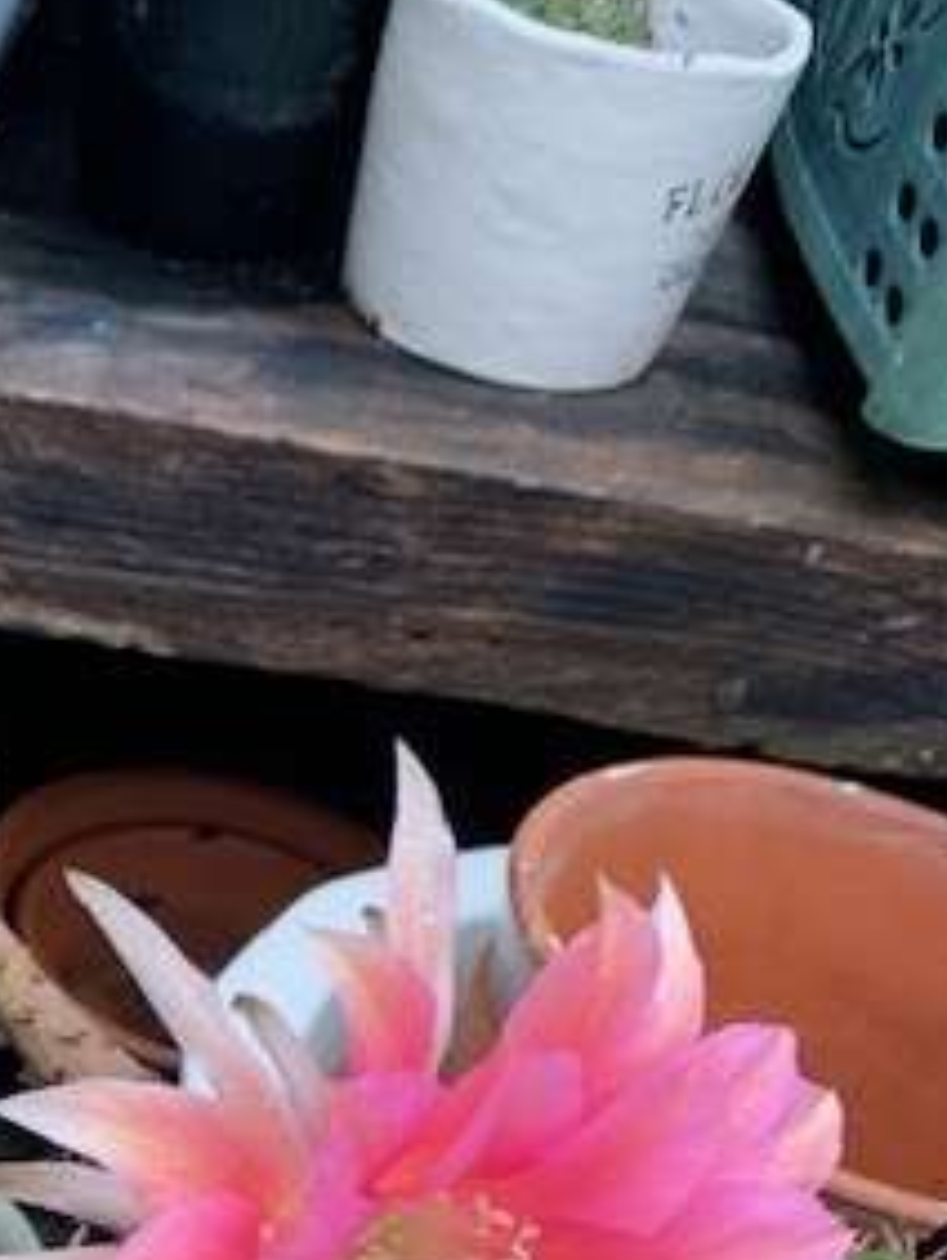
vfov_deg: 30.7
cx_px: -98
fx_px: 2149
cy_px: 1215
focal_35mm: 59
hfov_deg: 23.3
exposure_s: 1/121
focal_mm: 4.25
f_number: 1.8
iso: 80
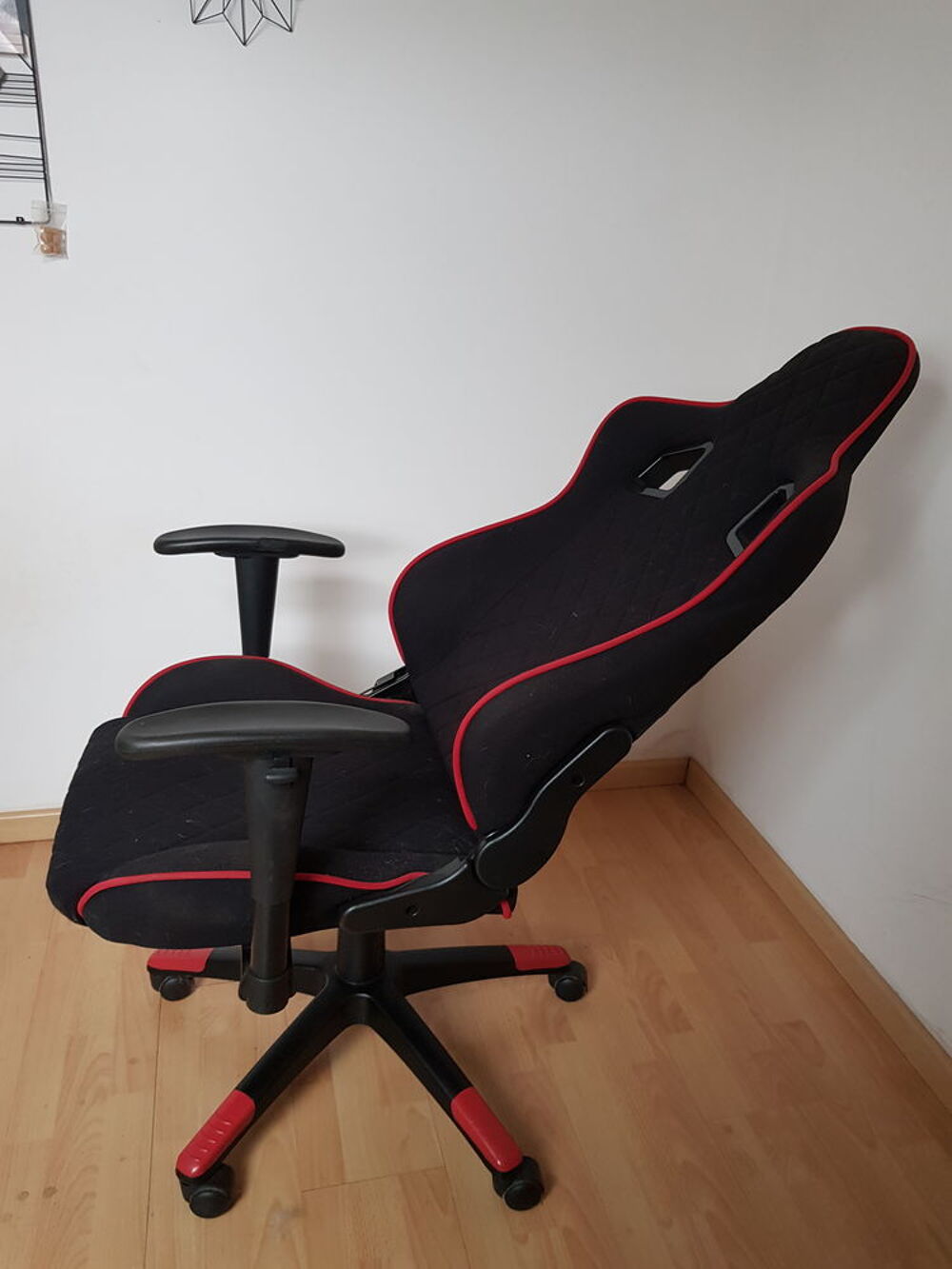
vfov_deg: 67.3
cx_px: 476
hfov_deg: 53.1
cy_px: 634
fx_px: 953
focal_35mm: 26
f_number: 1.7
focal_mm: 4.2
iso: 160
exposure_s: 1/40
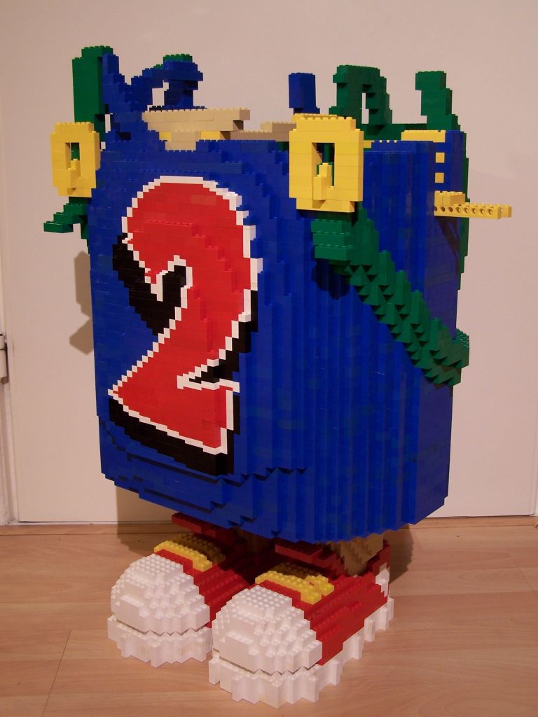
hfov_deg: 36.0
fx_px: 829
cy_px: 358
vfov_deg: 46.8
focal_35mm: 40
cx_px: 269
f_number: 2.8
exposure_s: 1/2
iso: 80
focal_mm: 6.7
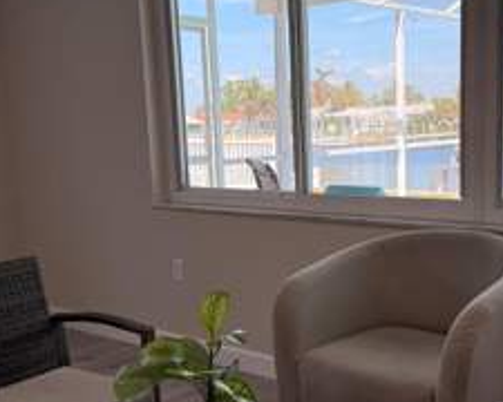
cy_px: 232
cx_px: 313
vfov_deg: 30.2
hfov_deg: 37.1
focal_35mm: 50
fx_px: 744
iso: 100
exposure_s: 1/715
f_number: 1.78
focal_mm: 6.76
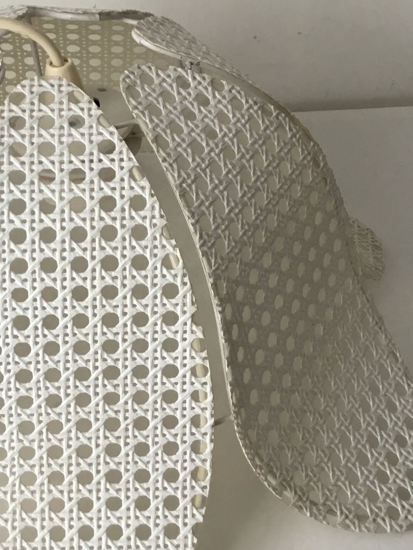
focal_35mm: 65
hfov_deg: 22.3
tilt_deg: -37.2
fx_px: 1034
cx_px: 75
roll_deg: +3.9
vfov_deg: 29.8
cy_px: 225
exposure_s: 1/33
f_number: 2.4
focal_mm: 3.3
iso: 25
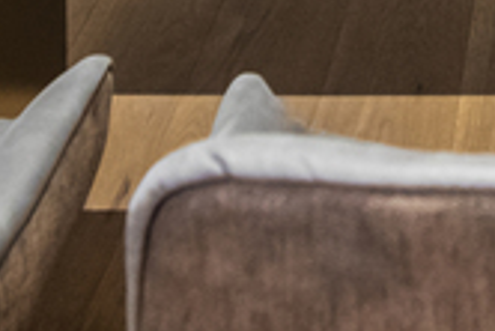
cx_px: 671
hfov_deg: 18.6
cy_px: -394
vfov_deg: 11.7
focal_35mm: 101
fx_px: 1390
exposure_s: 1/100
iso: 1250
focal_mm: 14
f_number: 4.5
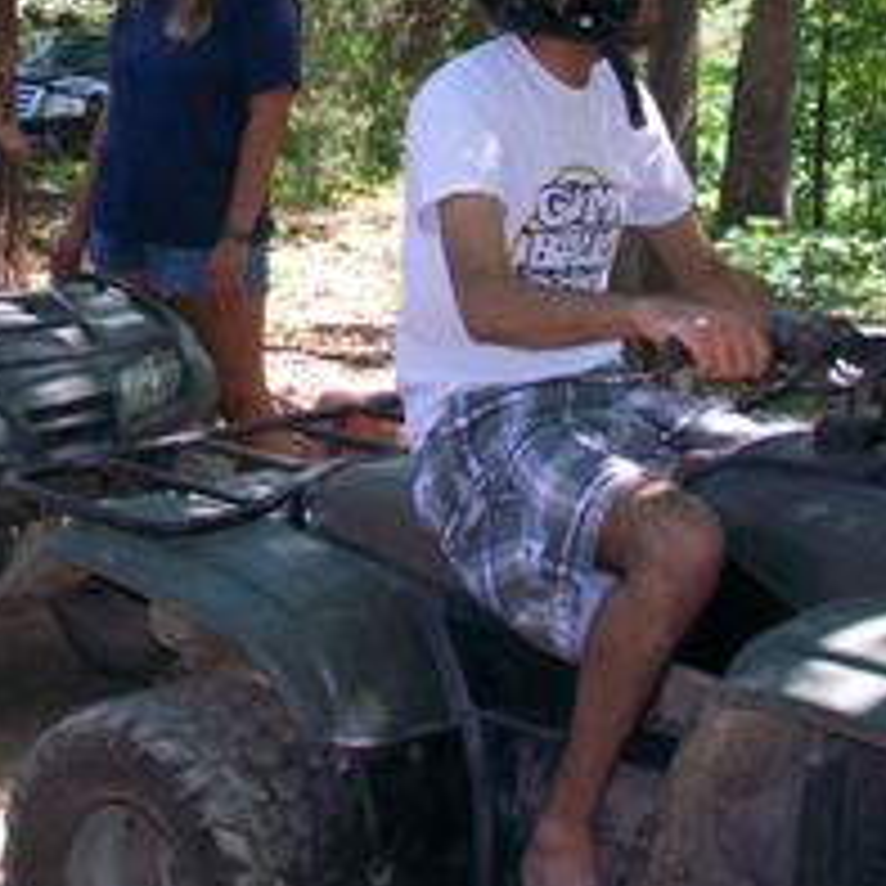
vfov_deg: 21.7
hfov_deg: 21.9
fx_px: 2288
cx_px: 553
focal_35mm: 79
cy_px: 229
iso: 64
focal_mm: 5.7
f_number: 2.8
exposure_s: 1/100
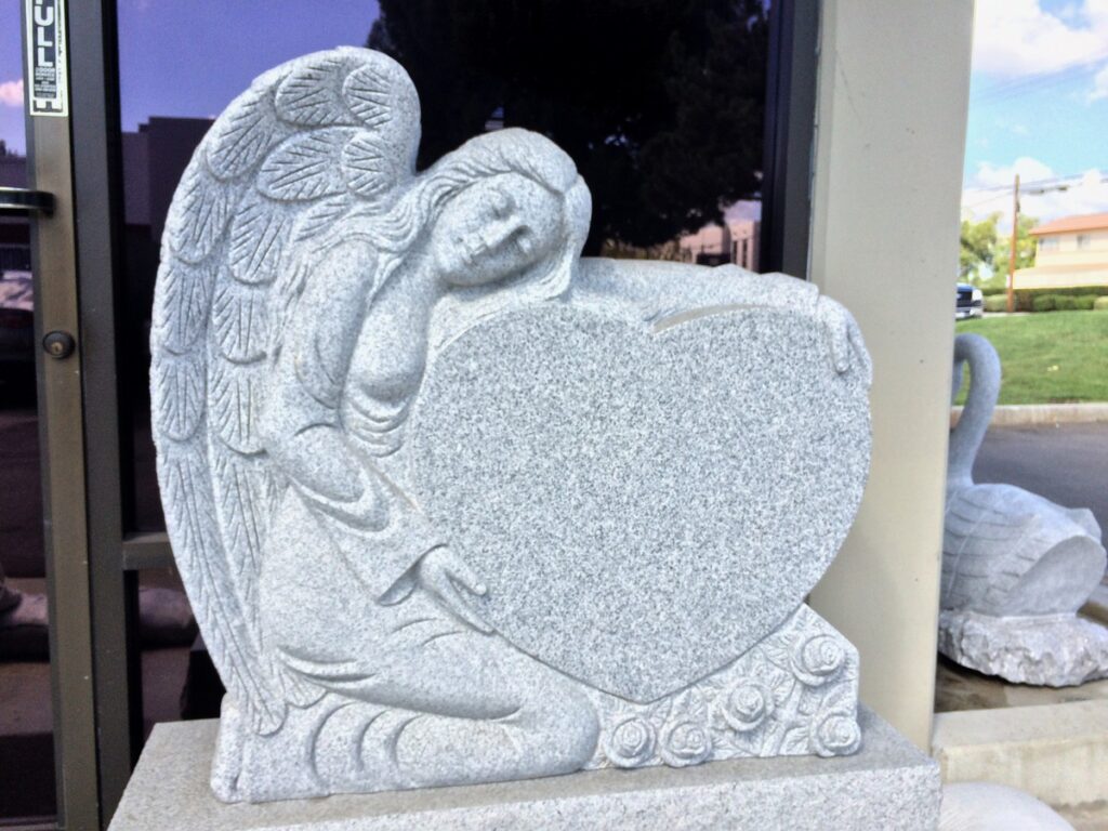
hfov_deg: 61.7
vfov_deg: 48.2
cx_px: 554
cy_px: 416
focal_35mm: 29
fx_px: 928
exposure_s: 1/977
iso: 32
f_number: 2.2
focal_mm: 4.15
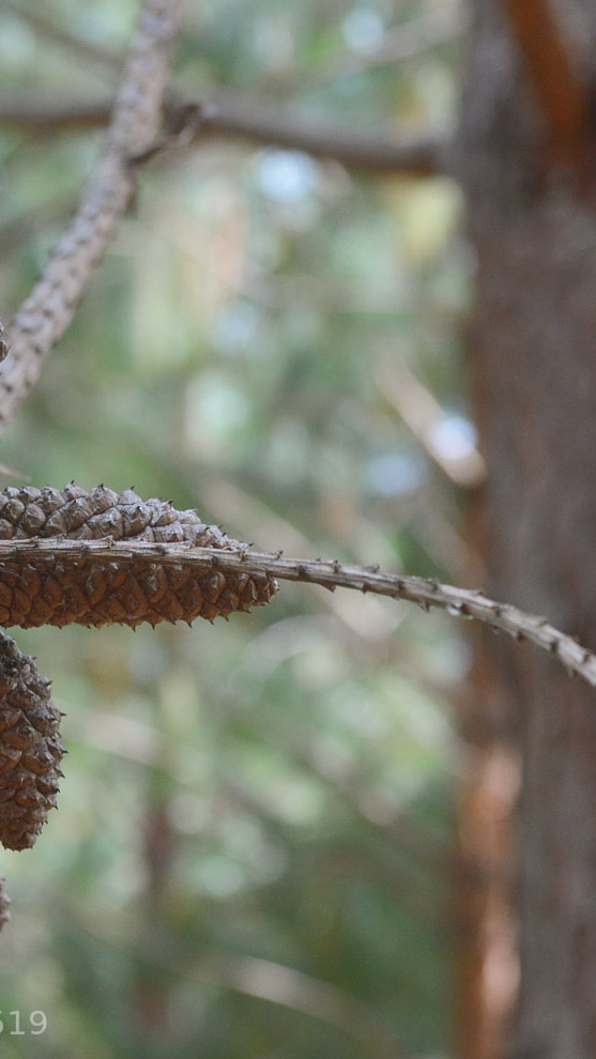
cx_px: 343
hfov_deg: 13.6
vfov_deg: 24.0
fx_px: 2496
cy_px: 538
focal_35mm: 89
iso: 400
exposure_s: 1/200
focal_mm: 35
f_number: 5
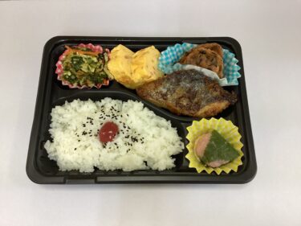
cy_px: 113
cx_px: 150
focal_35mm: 31
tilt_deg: -71.2
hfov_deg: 58.4
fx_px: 269
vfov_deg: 45.4
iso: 125
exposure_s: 1/50
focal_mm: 3.3
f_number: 2.4
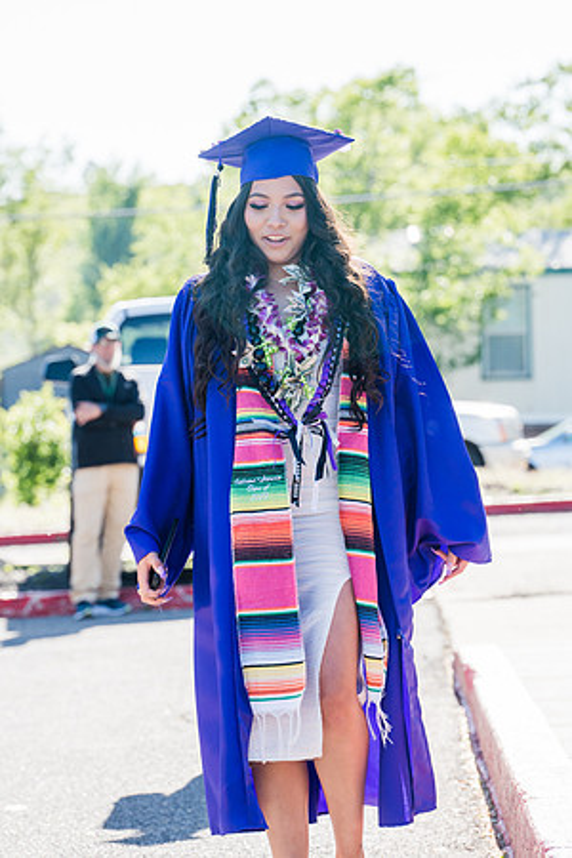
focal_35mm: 200
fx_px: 4766
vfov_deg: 10.3
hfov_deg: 6.9
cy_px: 429
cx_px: 286
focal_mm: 200
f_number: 8
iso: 400
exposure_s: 1/250
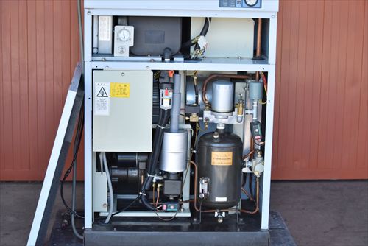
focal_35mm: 82
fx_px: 844
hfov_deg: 24.6
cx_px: 184
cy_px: 123
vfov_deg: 16.6
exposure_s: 1/1000
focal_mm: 55
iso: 1250
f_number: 6.3
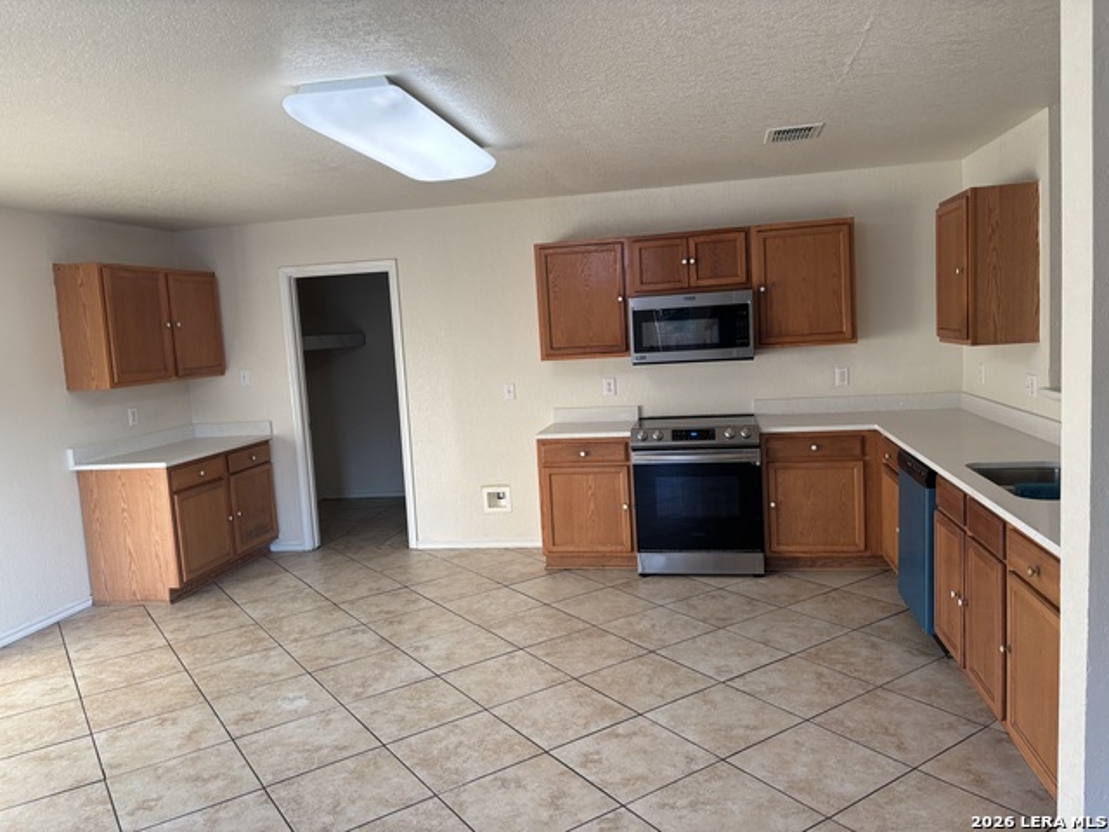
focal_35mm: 26
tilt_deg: -6.2
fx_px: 833
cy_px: 416
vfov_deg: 53.1
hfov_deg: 67.3
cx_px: 554
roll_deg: +3.8
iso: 125
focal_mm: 5.96
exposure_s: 1/120
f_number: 1.6
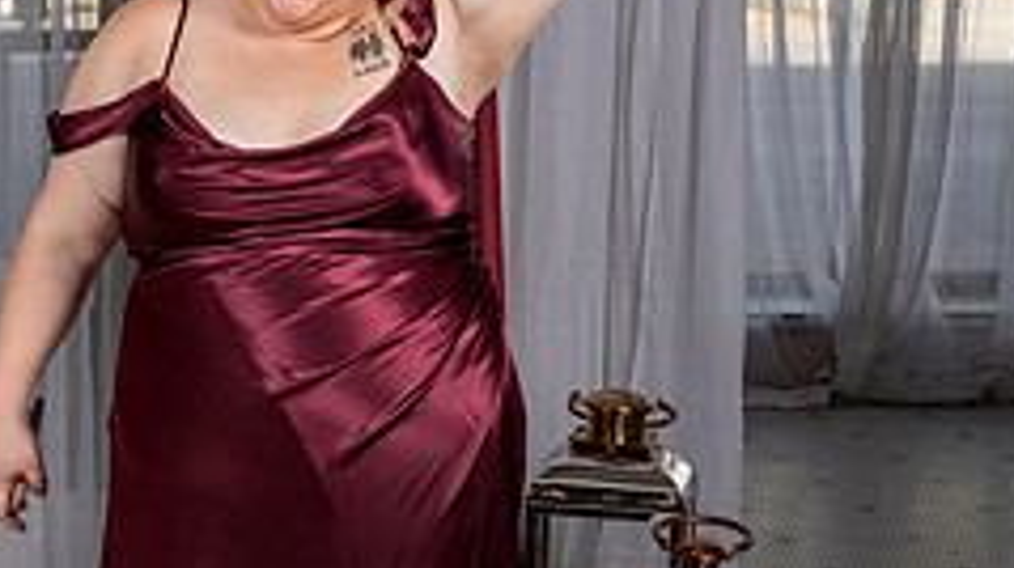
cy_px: 218
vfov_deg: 13.5
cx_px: 34
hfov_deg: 23.1
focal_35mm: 89
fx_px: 2391
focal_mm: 35
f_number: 4.5
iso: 125
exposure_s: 1/160
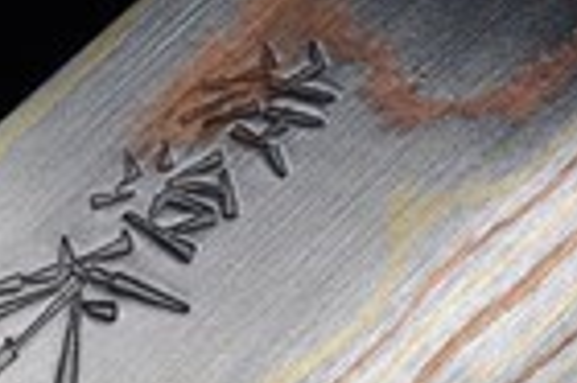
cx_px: 284
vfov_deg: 10.7
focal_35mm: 128
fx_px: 2049
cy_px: 148
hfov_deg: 16.0
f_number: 7.1
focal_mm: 10.4
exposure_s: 1/80
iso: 125
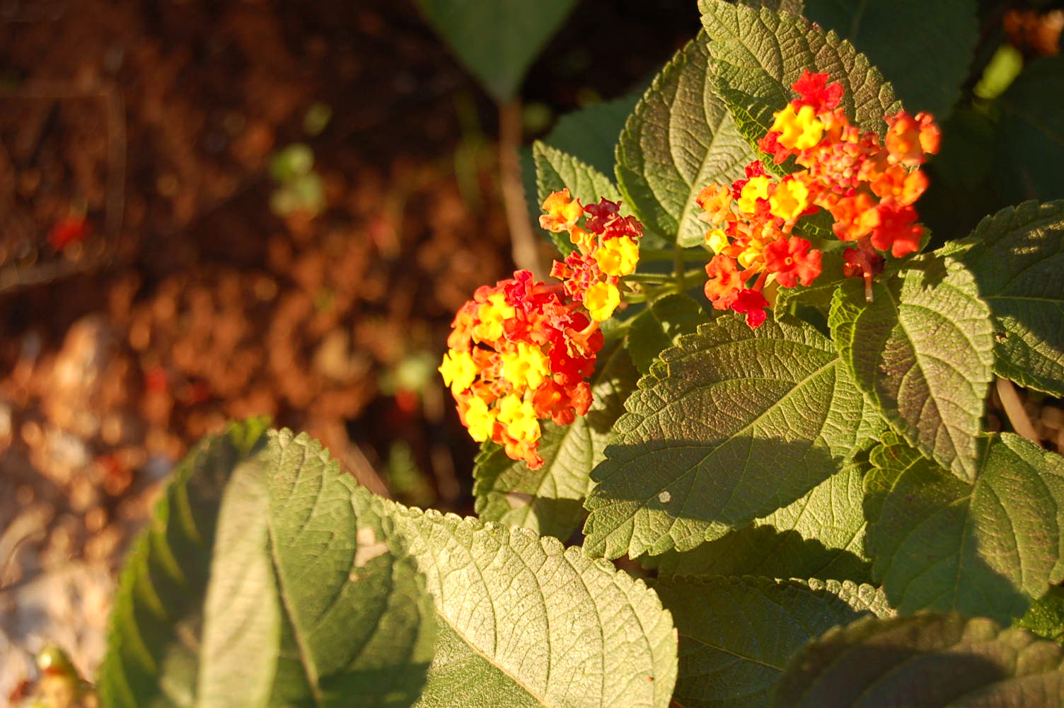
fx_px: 2436
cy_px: 354
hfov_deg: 24.6
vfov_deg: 16.5
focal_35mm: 82
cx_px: 532
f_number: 5.6
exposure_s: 1/125
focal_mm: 55
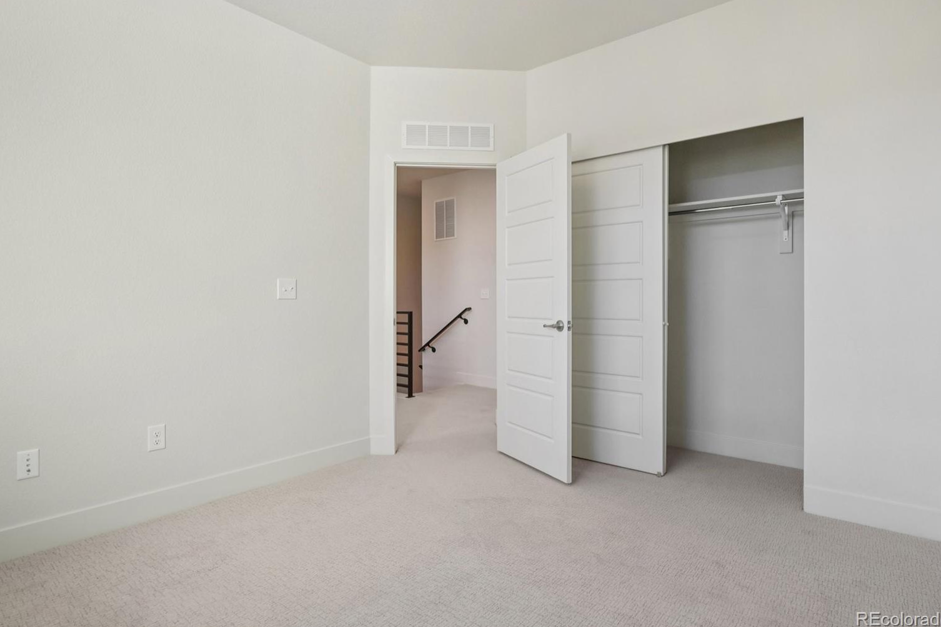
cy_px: 299
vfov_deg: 68.7
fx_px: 458
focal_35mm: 18
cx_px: 457
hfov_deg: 91.5
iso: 160
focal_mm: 11
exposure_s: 1/30
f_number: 8
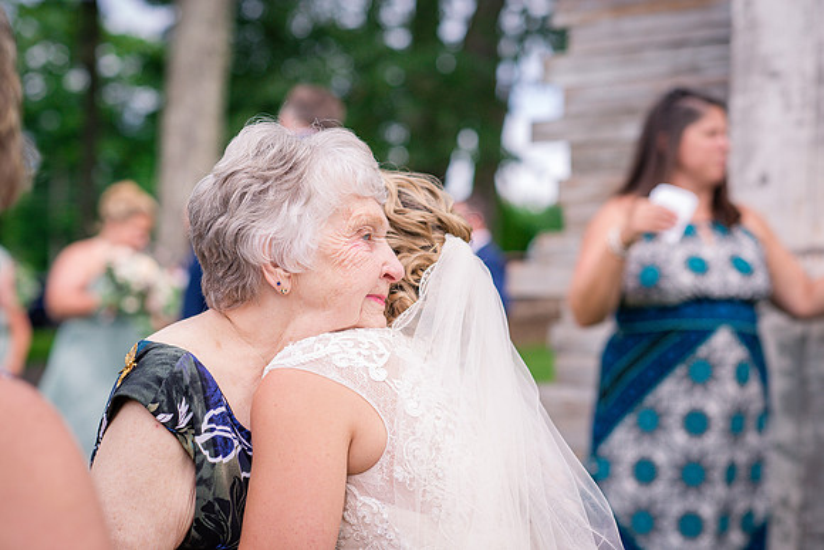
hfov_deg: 23.9
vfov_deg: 16.1
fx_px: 1946
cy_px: 275
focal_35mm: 85
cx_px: 412
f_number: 3.2
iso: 500
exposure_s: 1/2000
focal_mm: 85
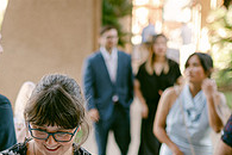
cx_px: 64
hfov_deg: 19.5
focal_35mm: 104
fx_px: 670
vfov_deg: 12.9
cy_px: 182
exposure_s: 1/200
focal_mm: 35
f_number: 1.4
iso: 100
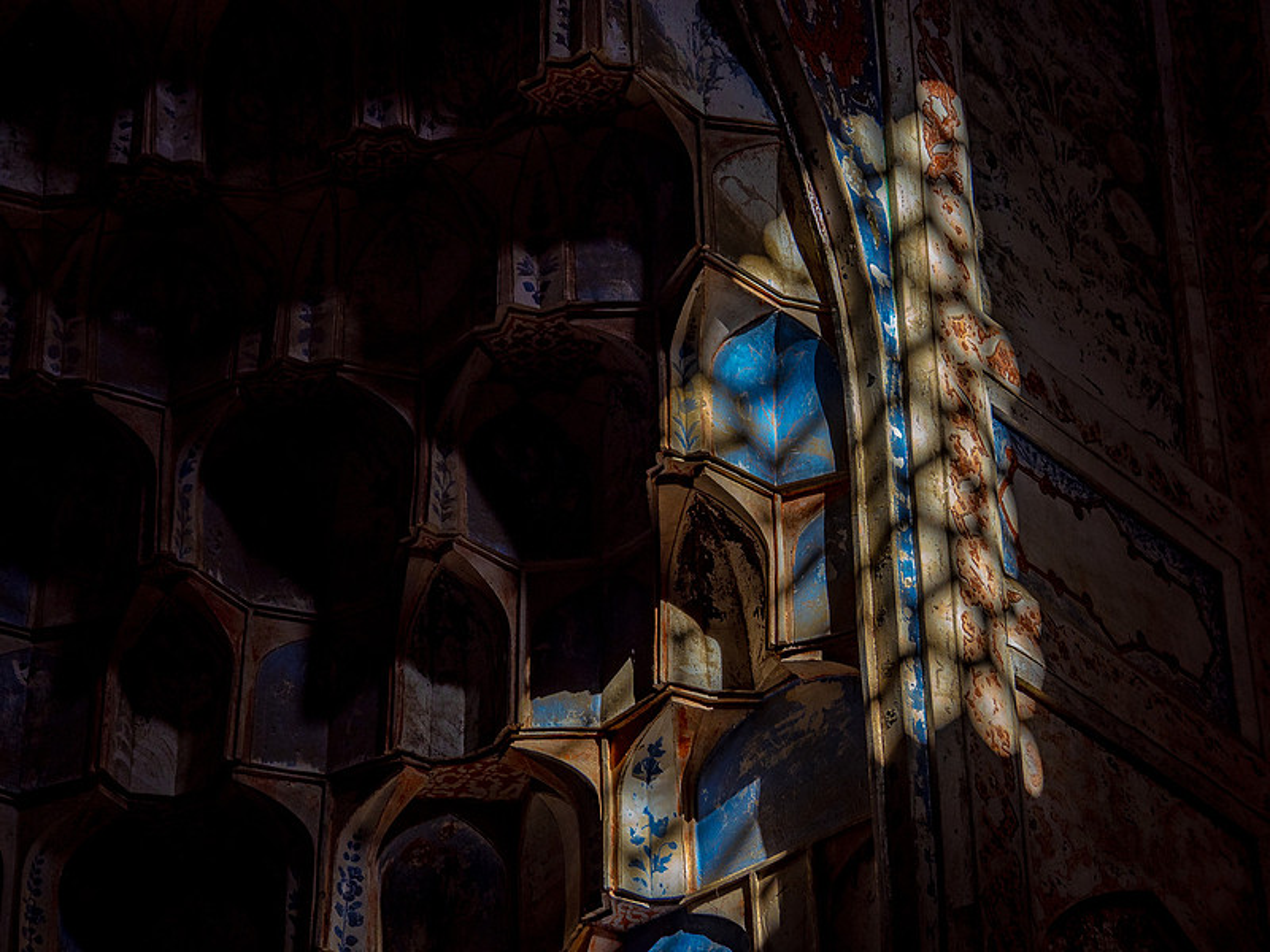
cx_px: 635
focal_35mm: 100
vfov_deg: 14.8
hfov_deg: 19.6
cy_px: 476
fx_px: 3669
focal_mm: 50
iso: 200
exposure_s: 1/200
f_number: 4
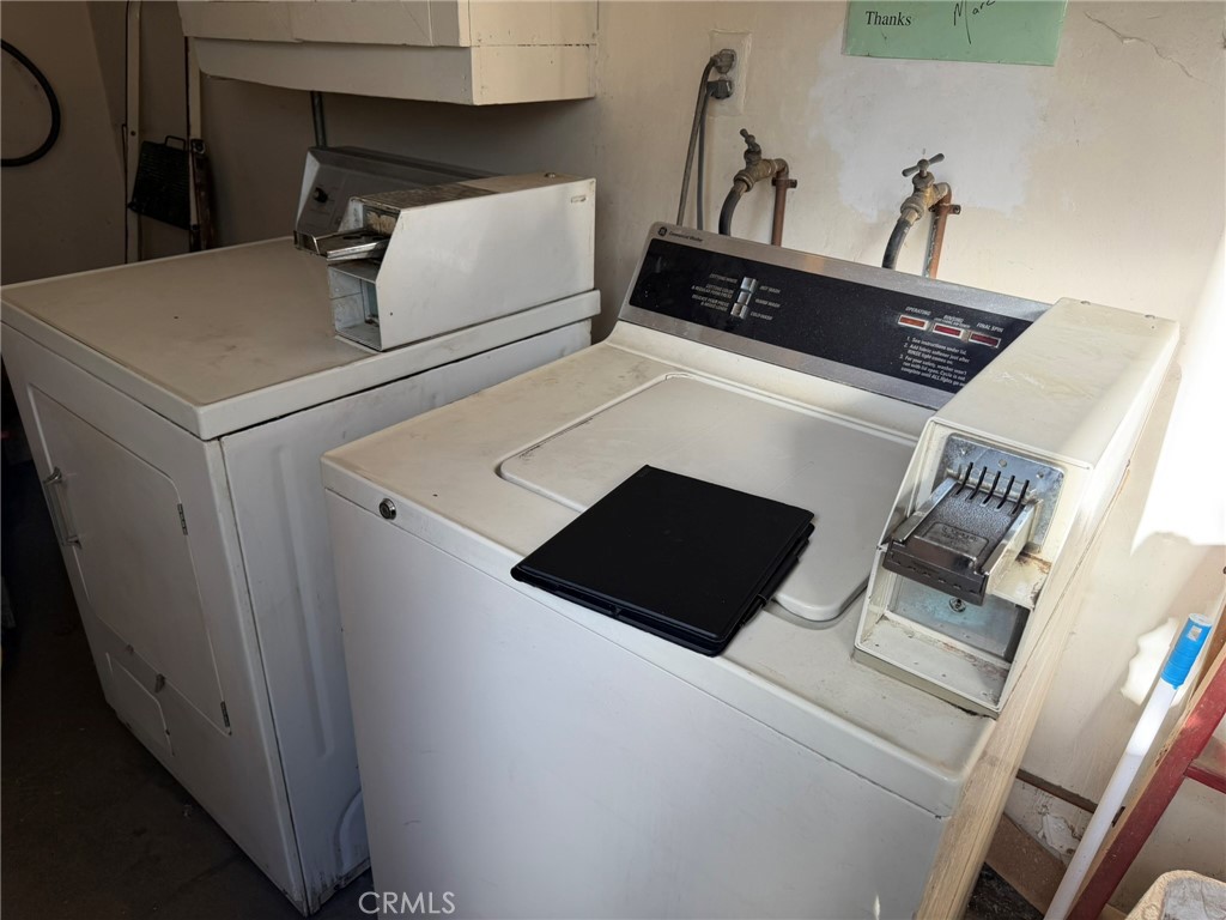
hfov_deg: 71.6
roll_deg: -0.8
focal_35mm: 24
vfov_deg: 56.8
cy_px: 460
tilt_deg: -25.1
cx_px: 613
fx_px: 850
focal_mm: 6.76
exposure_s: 1/251
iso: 80
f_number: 1.78
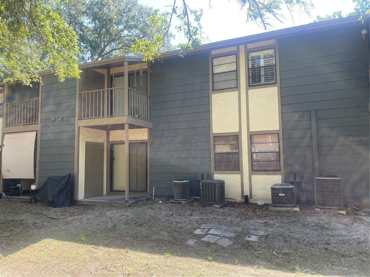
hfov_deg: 69.4
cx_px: 185
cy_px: 138
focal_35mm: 25
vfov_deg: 54.9
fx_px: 267
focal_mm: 5.1
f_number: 1.6
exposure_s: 1/278
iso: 32
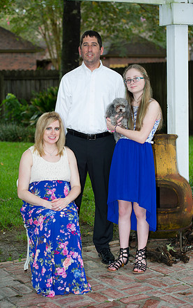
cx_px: 93
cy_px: 154
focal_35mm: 72
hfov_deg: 18.1
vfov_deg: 28.6
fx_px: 606
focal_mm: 70
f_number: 3.5
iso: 640
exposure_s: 1/200
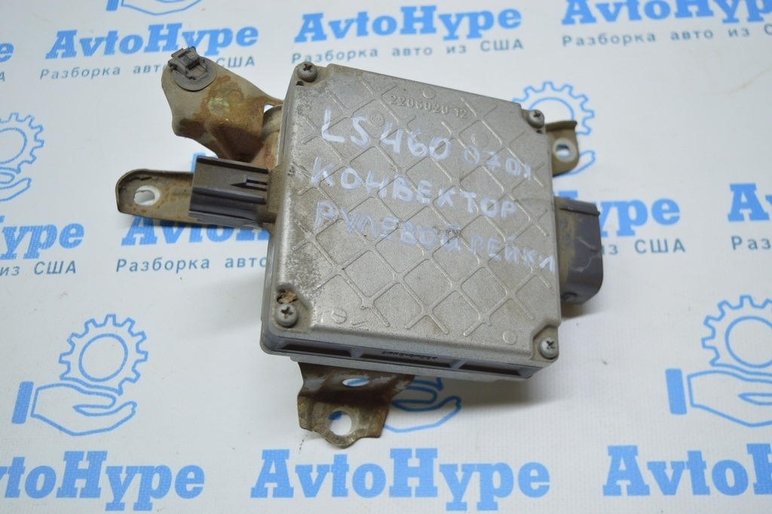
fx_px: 804
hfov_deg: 51.3
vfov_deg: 35.4
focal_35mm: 38
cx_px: 386
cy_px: 257
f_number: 4
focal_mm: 25
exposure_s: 1/60
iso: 400
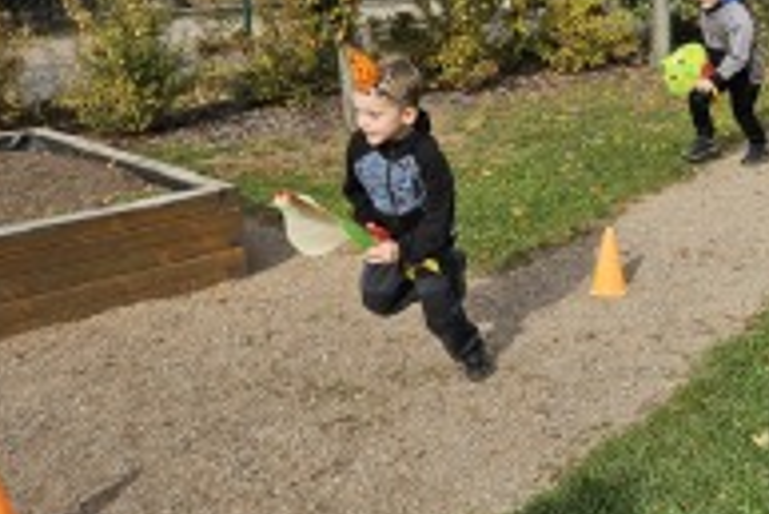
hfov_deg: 35.8
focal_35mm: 52
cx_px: 697
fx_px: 1112
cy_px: 173
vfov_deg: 25.9
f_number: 1.8
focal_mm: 5.4
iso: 25
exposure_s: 1/1245
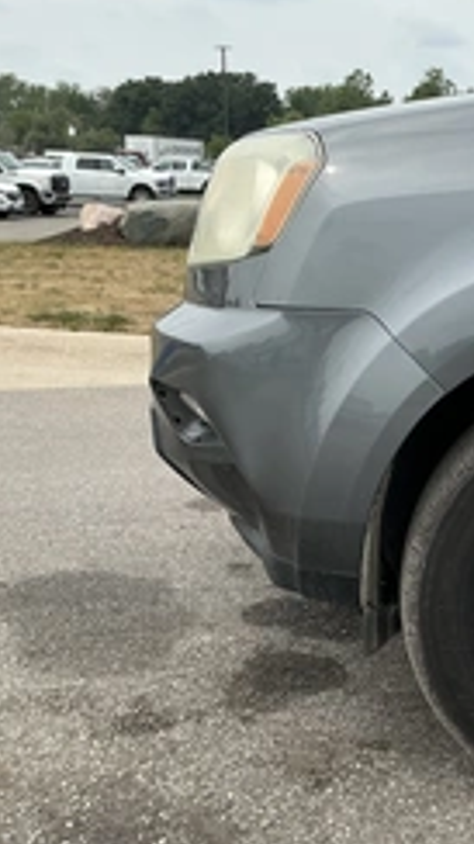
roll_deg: -0.7
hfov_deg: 23.3
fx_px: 1119
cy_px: 439
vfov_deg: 41.3
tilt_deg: -12.0
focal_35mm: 50
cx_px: 429
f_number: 1.8
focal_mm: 3
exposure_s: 1/1221
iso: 25
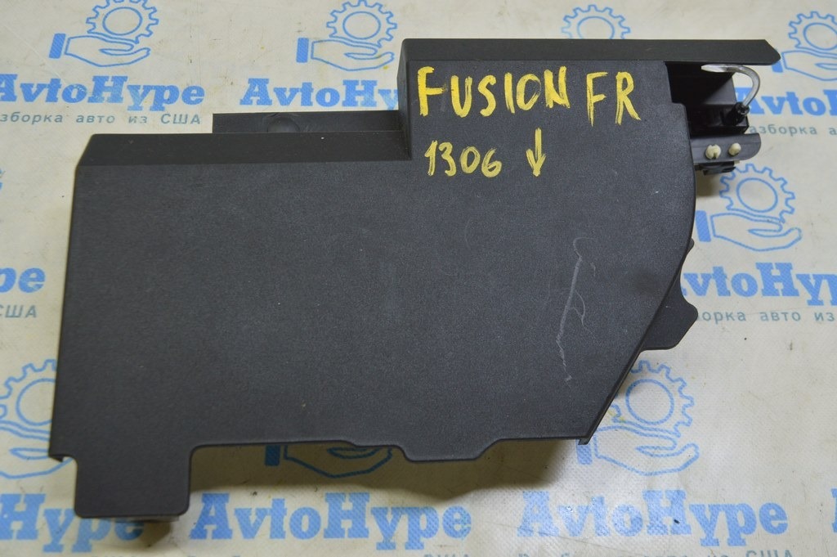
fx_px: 836
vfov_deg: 36.8
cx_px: 418
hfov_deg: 53.2
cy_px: 278
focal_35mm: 36
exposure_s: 1/25
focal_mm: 24
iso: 400
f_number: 5.6
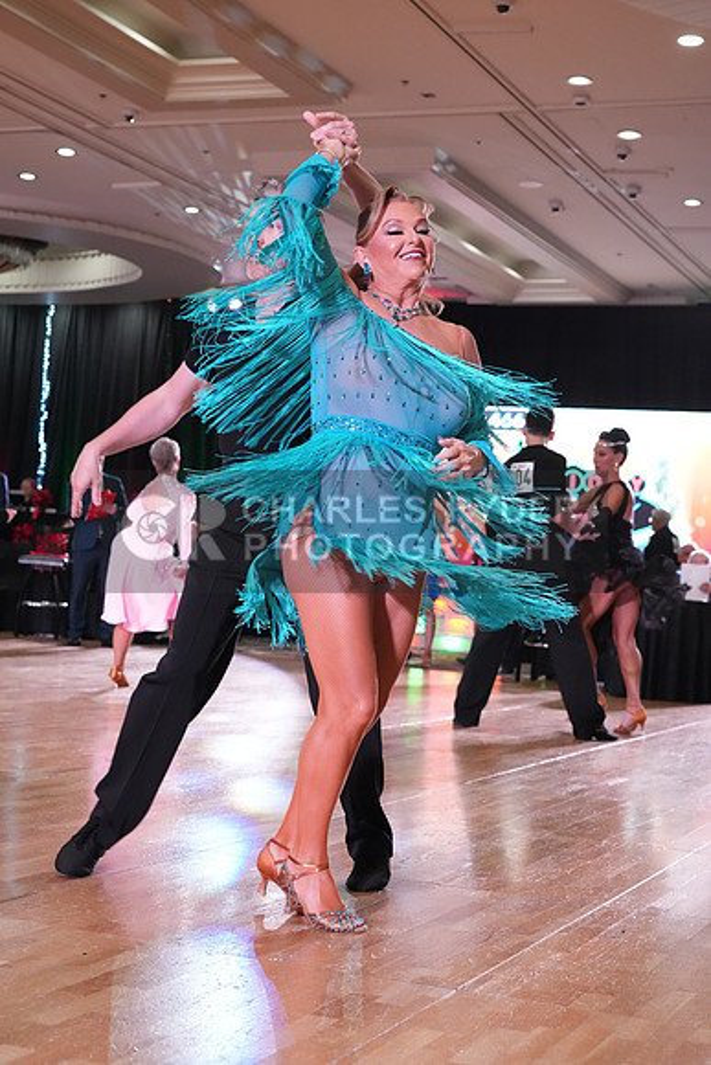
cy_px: 532
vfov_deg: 35.6
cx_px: 356
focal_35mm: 56
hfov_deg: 24.2
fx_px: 1658
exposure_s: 1/320
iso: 5000
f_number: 5.6
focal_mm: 56
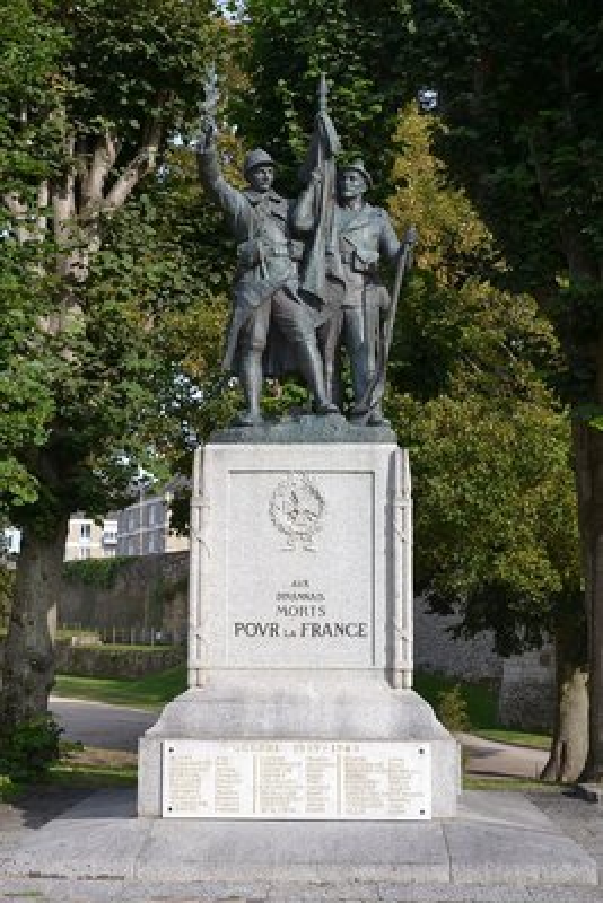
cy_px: 452
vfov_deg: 41.1
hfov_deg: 28.1
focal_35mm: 48
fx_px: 1205
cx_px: 302
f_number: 9
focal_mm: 32
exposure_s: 1/320
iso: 200
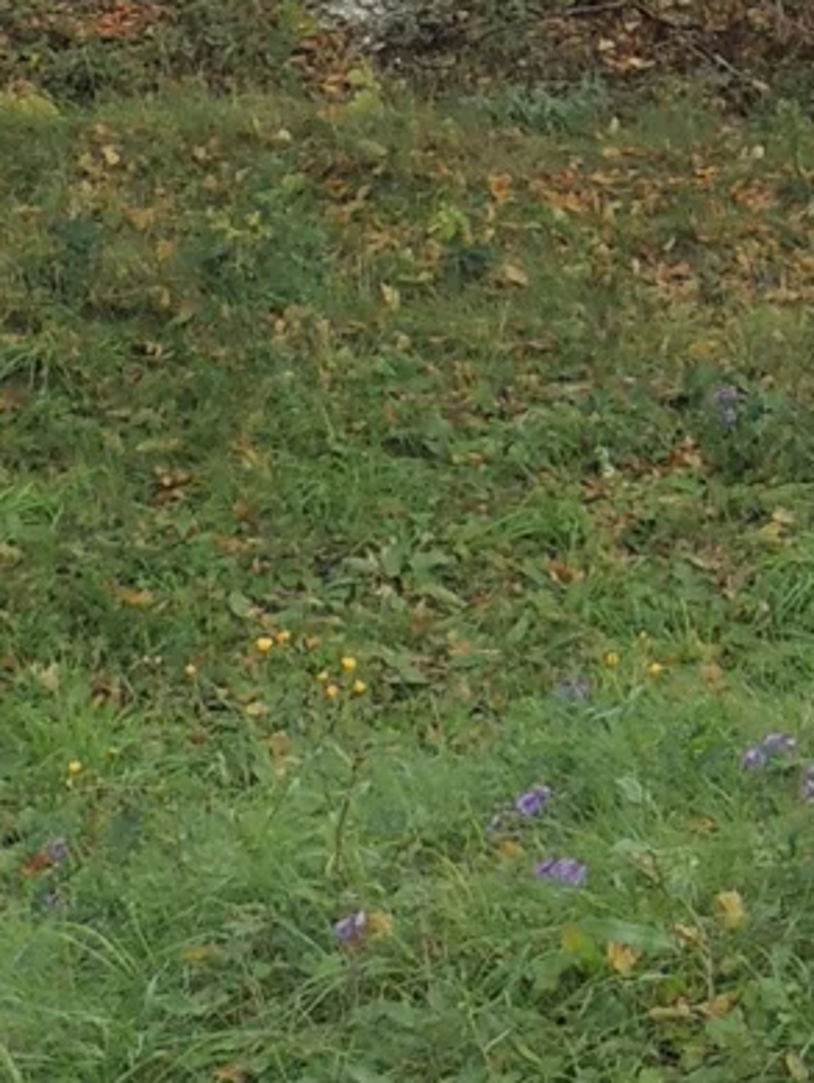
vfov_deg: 8.0
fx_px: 7485
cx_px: 1703
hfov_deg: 6.0
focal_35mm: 239
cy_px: -775
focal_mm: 8.9
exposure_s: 1/250
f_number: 3.6
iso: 100
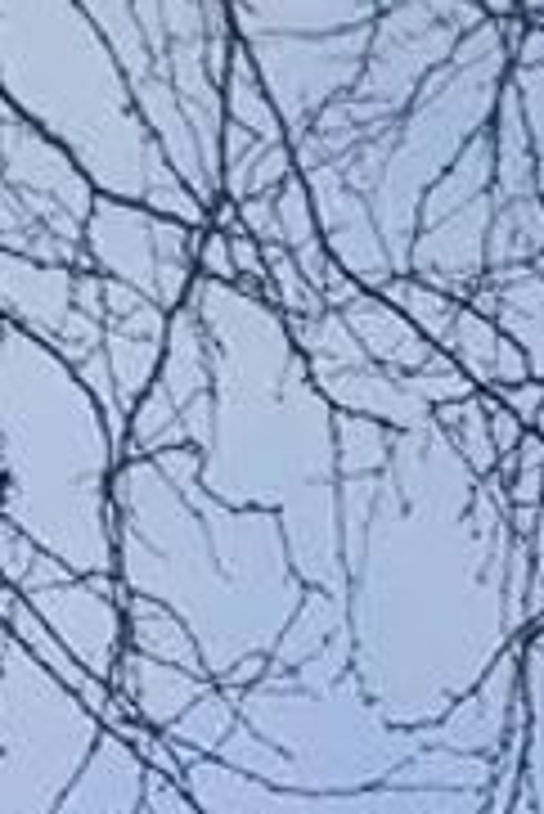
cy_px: 3051
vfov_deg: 8.1
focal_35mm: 180
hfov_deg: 7.5
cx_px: 787
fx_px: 4072
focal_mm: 5.4
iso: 25
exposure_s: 1/3134
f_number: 1.8
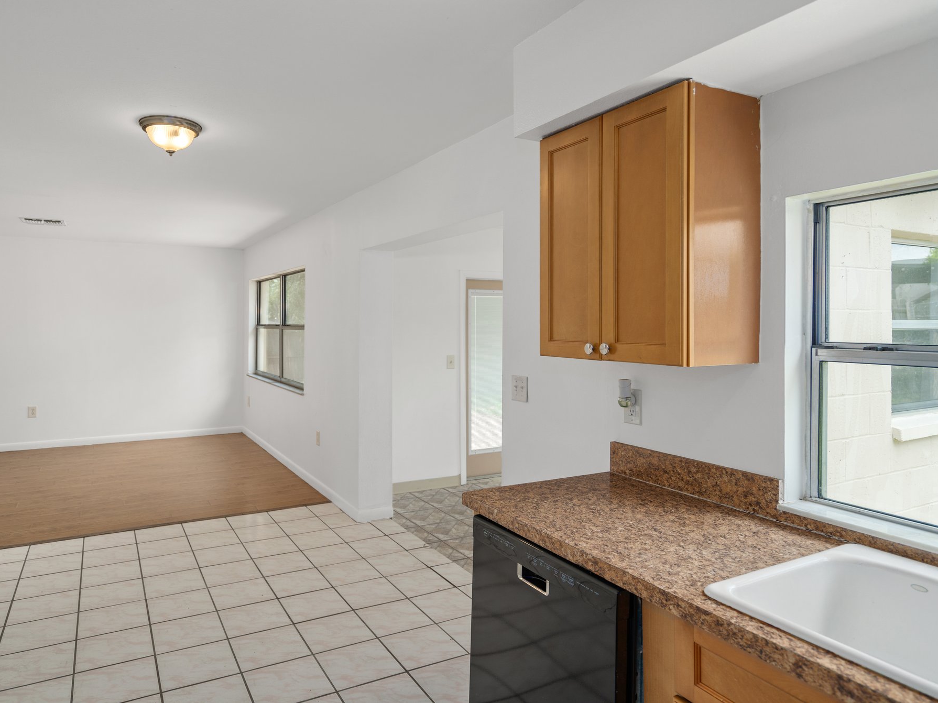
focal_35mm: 22
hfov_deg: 76.1
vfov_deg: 61.1
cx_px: 417
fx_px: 596
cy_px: 346
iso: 320
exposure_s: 1/15
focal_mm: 20
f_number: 4
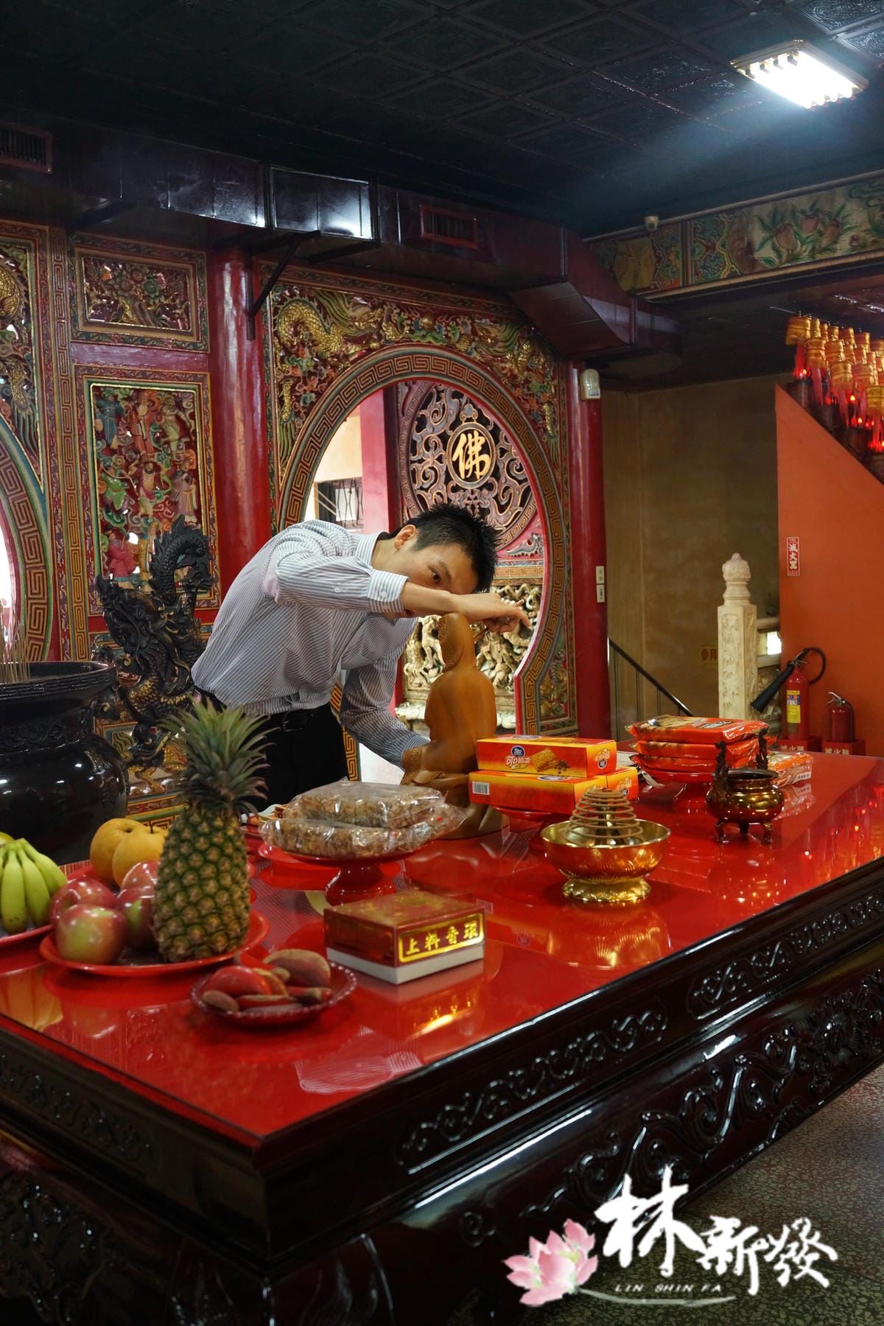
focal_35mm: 35
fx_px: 1289
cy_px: 663
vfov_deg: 54.4
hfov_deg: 37.9
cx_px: 442
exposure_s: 1/80
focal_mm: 35
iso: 3200
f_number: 5.6
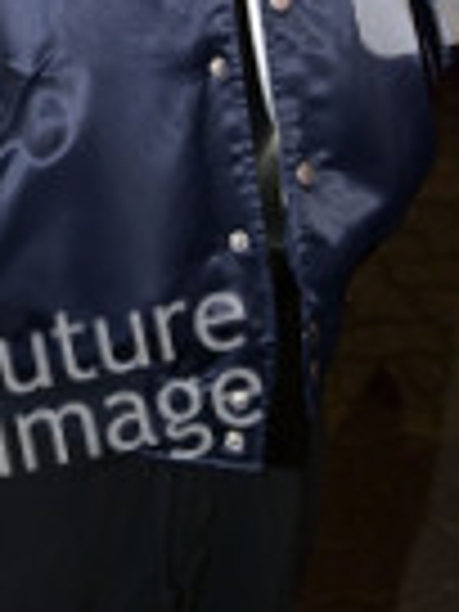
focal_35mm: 113
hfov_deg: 13.1
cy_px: -274
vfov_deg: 16.1
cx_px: 162
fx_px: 1998
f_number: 5.6
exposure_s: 1/80
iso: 2000
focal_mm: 40
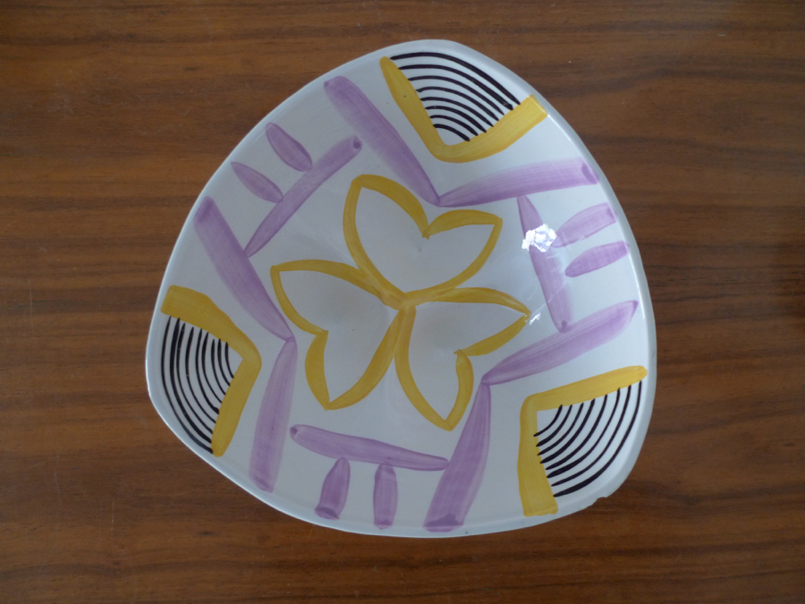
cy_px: 302
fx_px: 558
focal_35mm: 24
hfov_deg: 71.6
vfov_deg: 56.8
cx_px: 402
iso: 200
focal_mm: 5.1
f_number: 2
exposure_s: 1/30
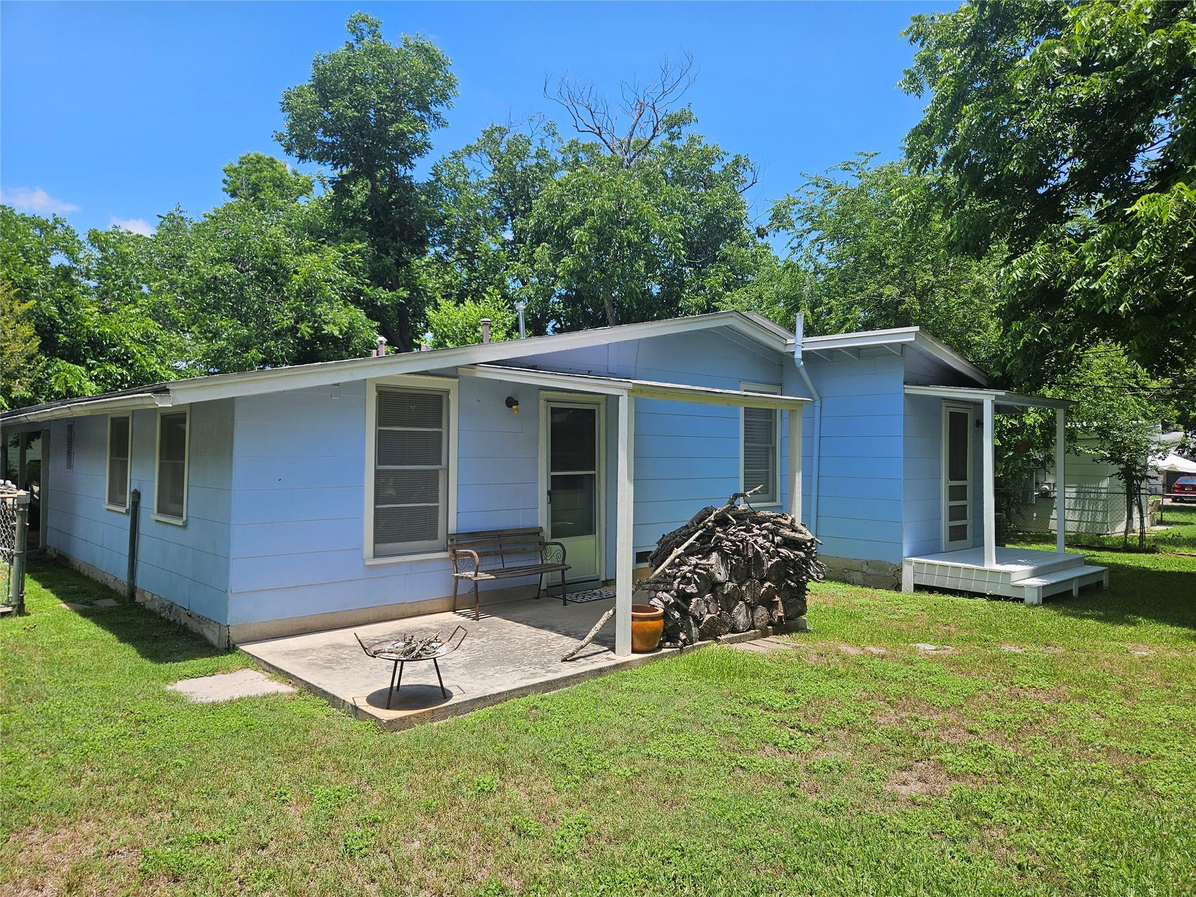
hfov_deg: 73.9
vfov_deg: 58.9
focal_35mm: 23
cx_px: 598
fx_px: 795
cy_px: 448
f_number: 1.8
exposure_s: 1/1258
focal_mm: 5.4
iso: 25
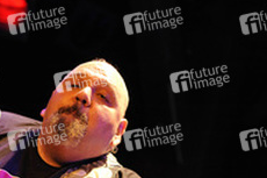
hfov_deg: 12.3
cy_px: 166
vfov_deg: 8.2
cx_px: 53
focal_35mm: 167
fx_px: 1238
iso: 1600
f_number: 3.2
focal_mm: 85
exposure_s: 1/200
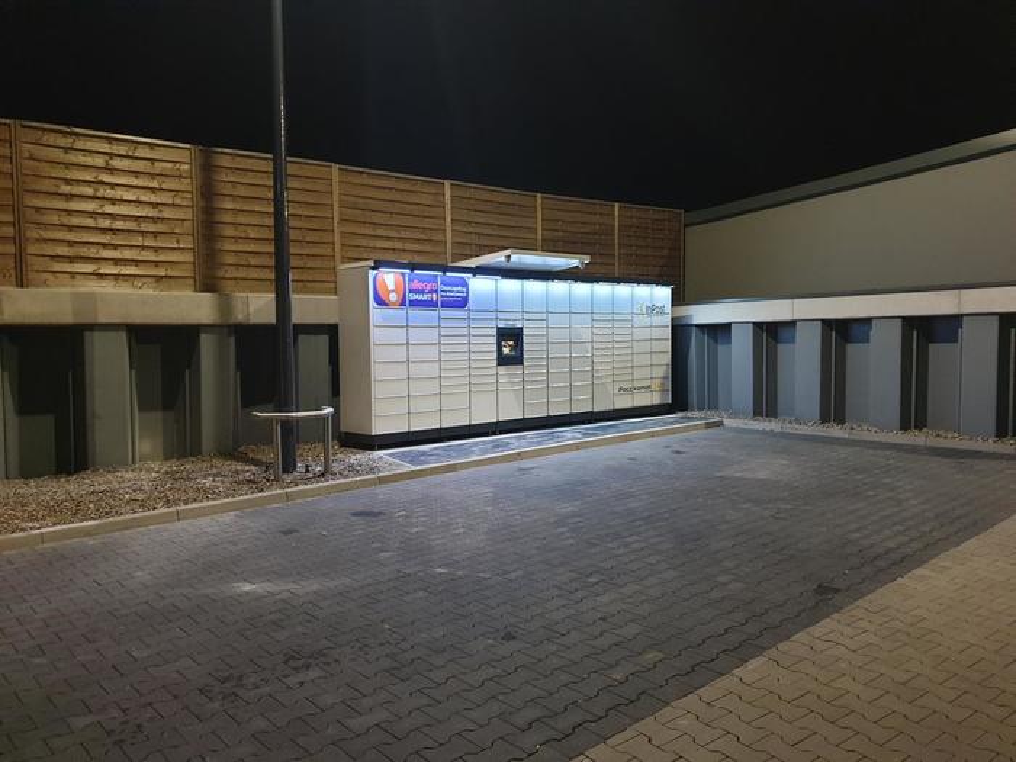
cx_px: 508
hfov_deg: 67.3
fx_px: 763
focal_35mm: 26
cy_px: 381
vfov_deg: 53.1
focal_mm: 4.3
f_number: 1.5
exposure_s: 1/20
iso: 250
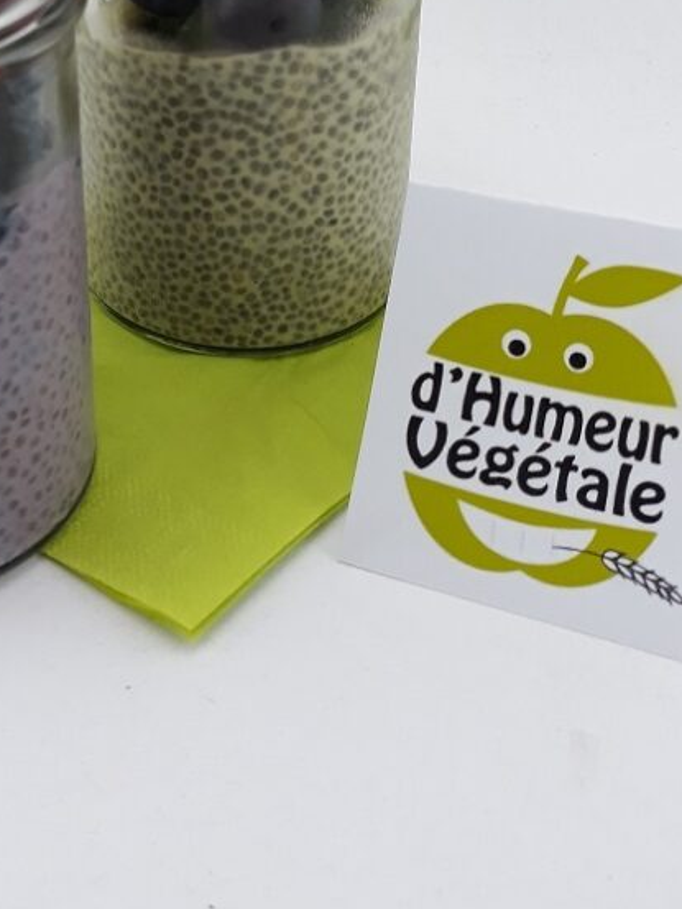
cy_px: 108
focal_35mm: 50
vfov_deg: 36.1
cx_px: 159
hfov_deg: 28.6
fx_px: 1313
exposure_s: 1/50
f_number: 1.7
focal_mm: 3.71
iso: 64
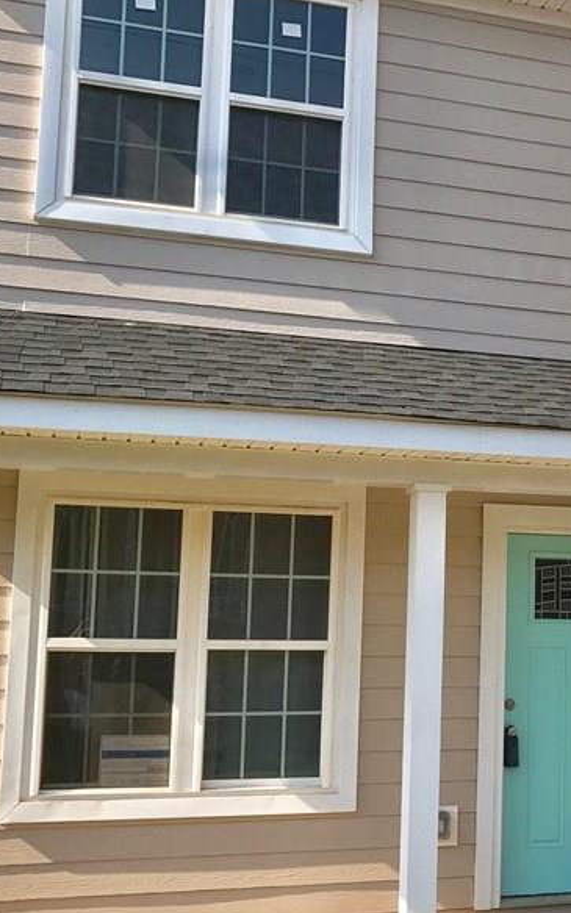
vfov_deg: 38.8
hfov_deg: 23.8
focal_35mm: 52
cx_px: 565
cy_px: 488
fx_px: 1295
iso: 20
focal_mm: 3.99
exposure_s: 1/1880
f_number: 1.8
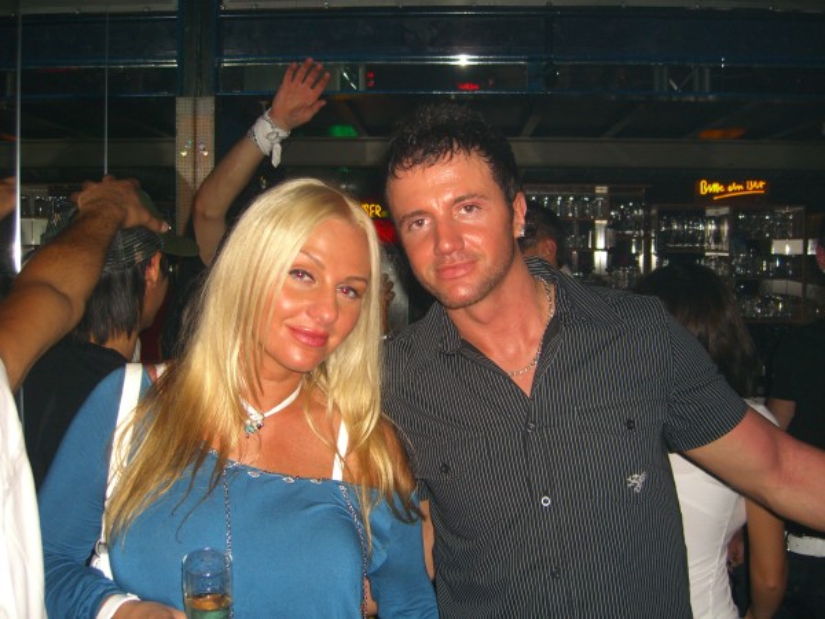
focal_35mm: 38
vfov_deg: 37.7
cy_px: 310
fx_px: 906
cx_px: 412
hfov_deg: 49.0
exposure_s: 1/60
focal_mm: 7.9
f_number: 2.8
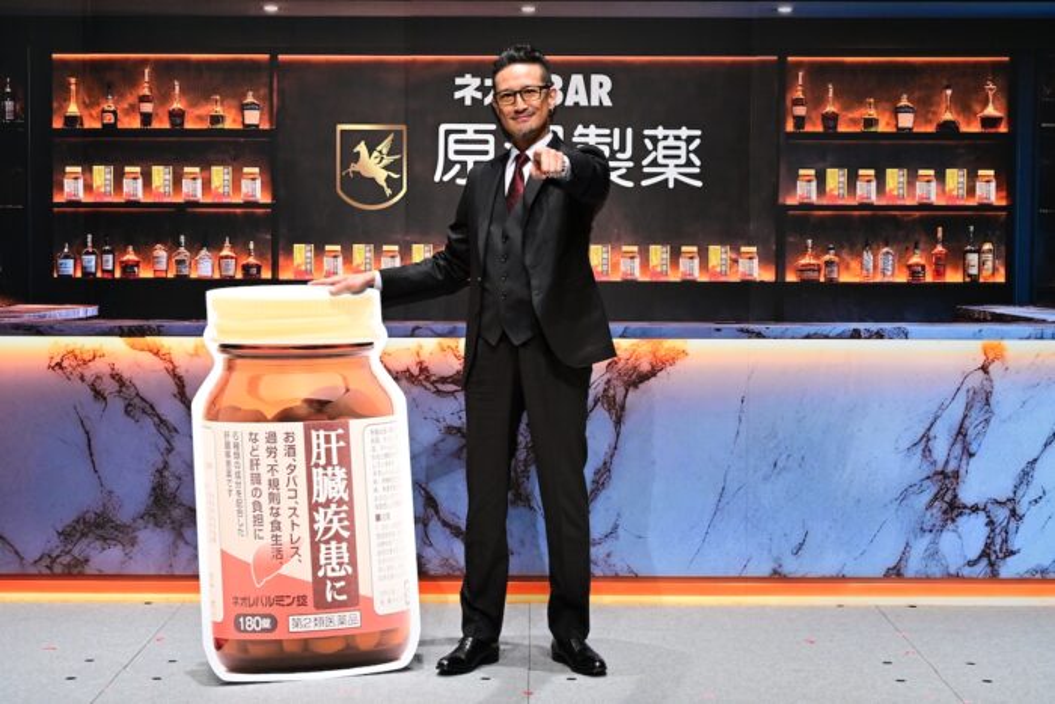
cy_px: 352
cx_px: 528
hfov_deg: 30.1
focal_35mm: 67
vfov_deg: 20.3
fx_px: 1964
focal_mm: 45
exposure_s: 1/200
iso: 1600
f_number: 6.3
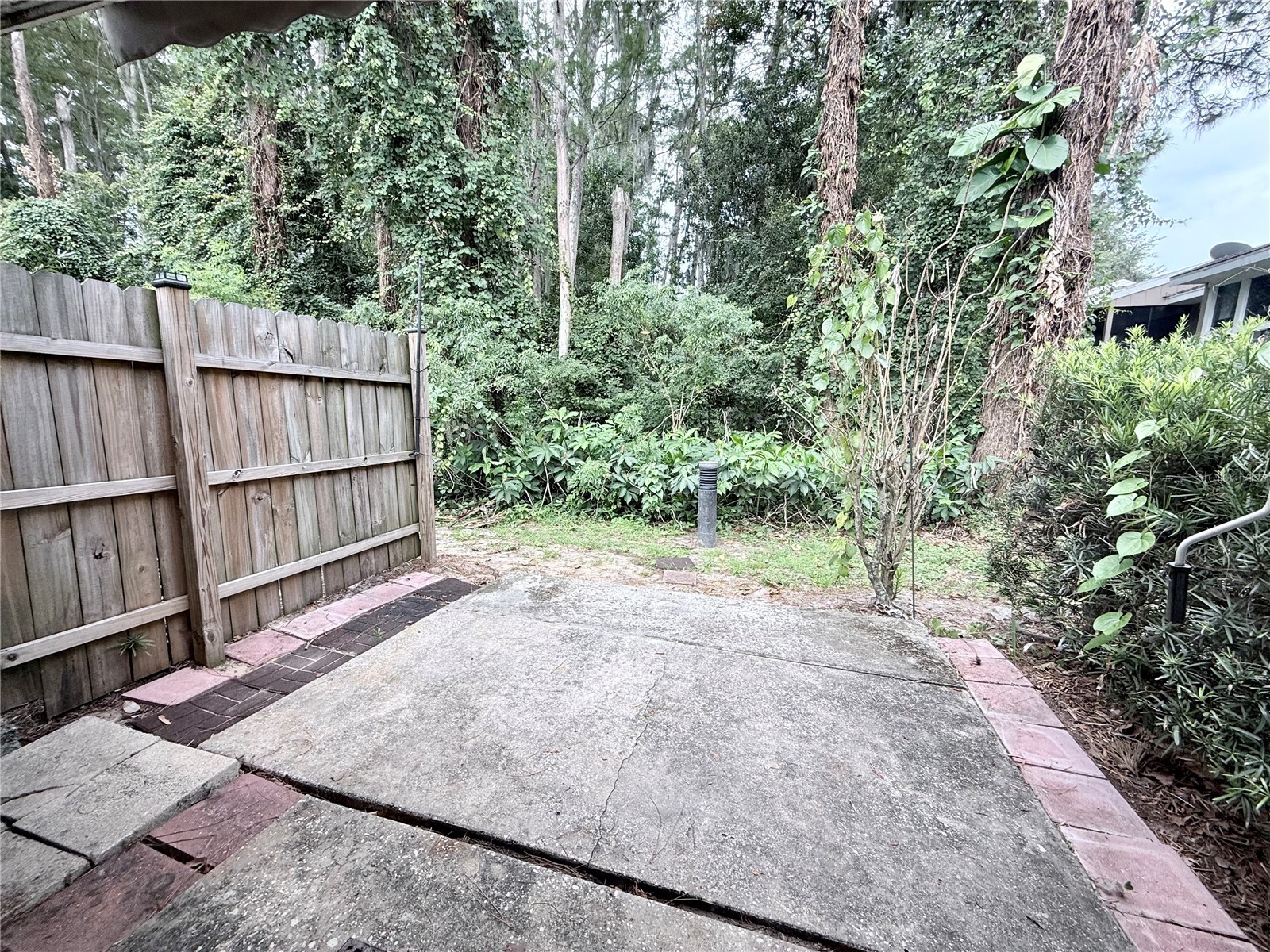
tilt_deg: -7.8
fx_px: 514
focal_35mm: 14
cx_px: 635
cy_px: 476
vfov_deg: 85.7
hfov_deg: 102.1
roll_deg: -1.7
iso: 50
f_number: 2.2
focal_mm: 2.22
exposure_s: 1/109
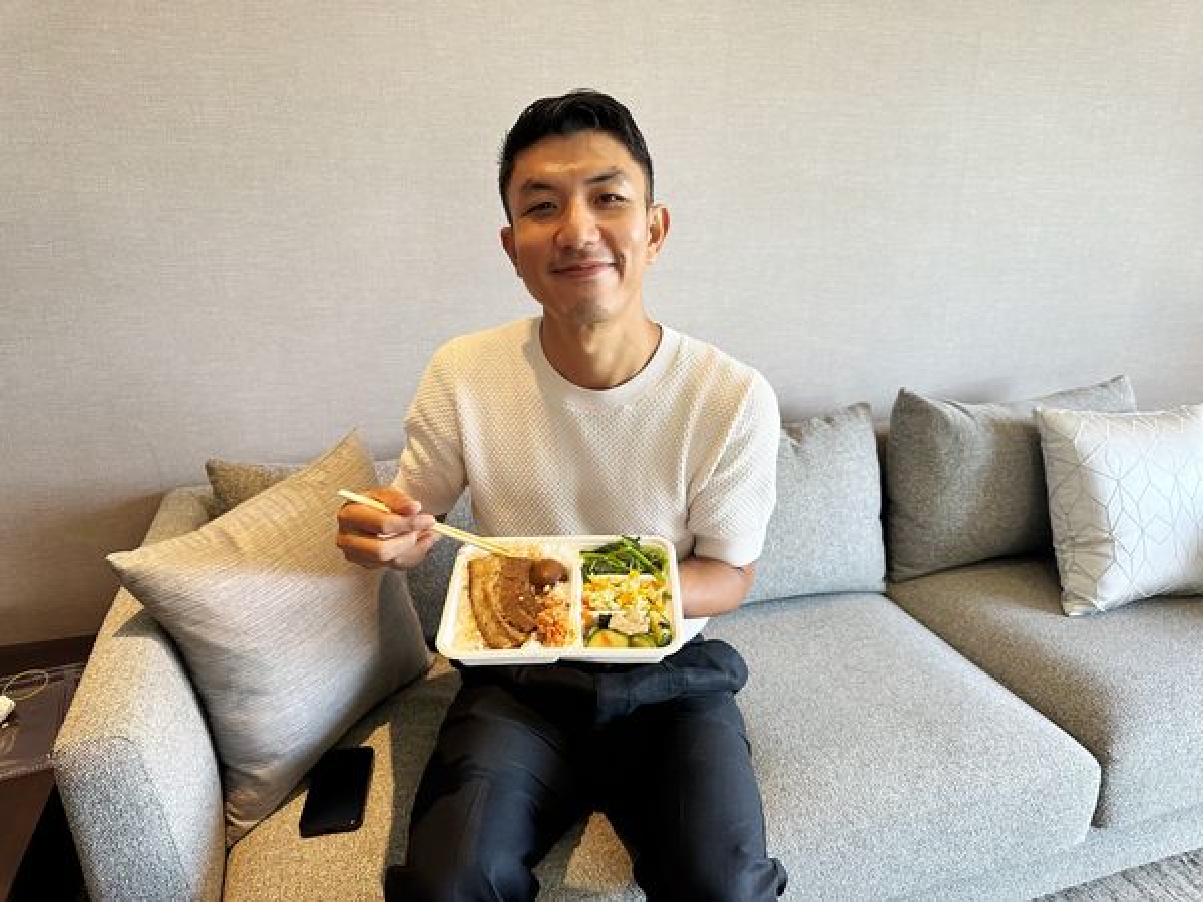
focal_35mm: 24
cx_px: 602
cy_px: 451
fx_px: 834
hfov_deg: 71.6
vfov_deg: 56.8
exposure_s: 1/120
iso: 200
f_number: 1.78
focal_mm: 6.86
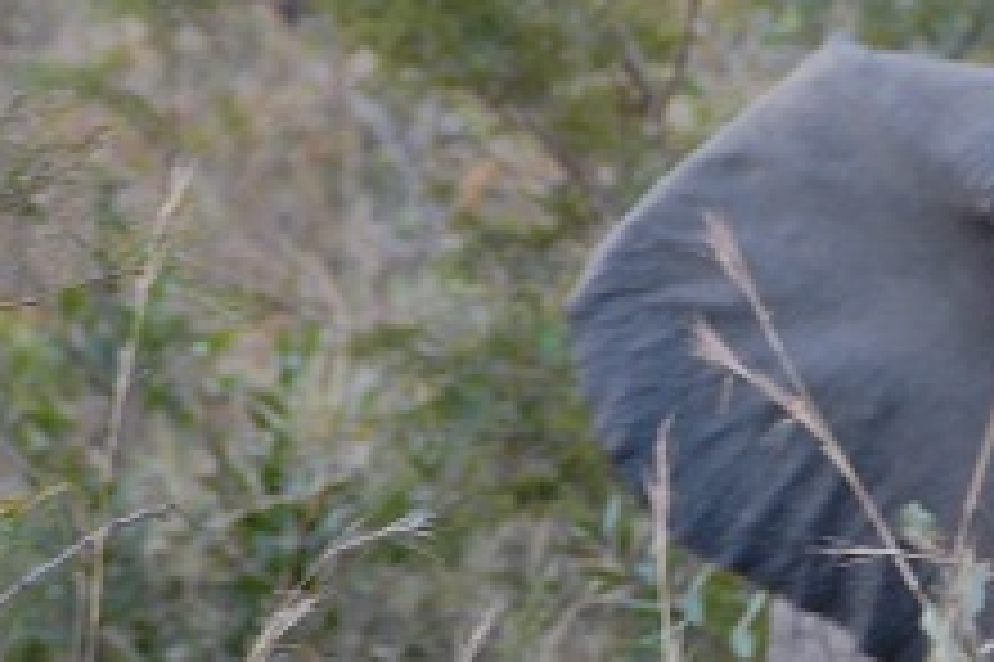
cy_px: 405
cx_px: 913
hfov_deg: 2.8
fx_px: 20334
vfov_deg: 1.9
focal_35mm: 737
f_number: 5.6
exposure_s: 1/50
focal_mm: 170
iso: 800
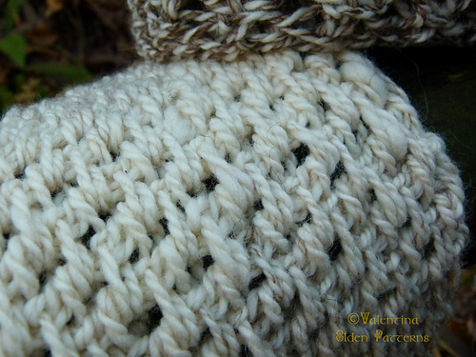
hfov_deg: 49.0
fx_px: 523
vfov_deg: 37.7
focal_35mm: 38
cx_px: 238
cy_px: 178
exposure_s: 1/60
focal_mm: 6.8
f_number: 3.1
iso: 200
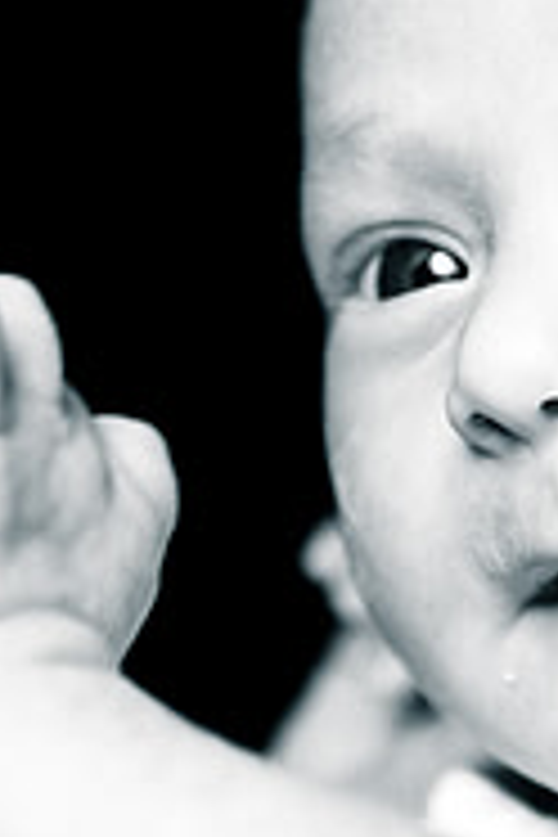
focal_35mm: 254
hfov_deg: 5.4
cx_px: 596
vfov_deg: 8.1
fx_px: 5905
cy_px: 248
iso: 200
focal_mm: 70
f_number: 2.8
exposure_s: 1/100
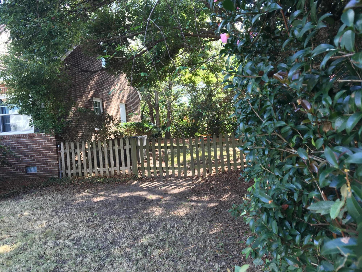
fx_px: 303
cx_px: 181
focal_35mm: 29
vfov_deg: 48.2
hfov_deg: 61.7
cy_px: 136
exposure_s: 1/40
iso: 25
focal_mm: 4.15
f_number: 2.2
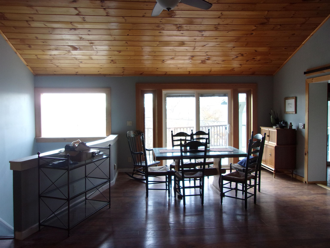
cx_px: 165
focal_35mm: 27
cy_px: 124
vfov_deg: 51.4
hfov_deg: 65.3
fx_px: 257
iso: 141
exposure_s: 1/34
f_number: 3
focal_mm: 4.9
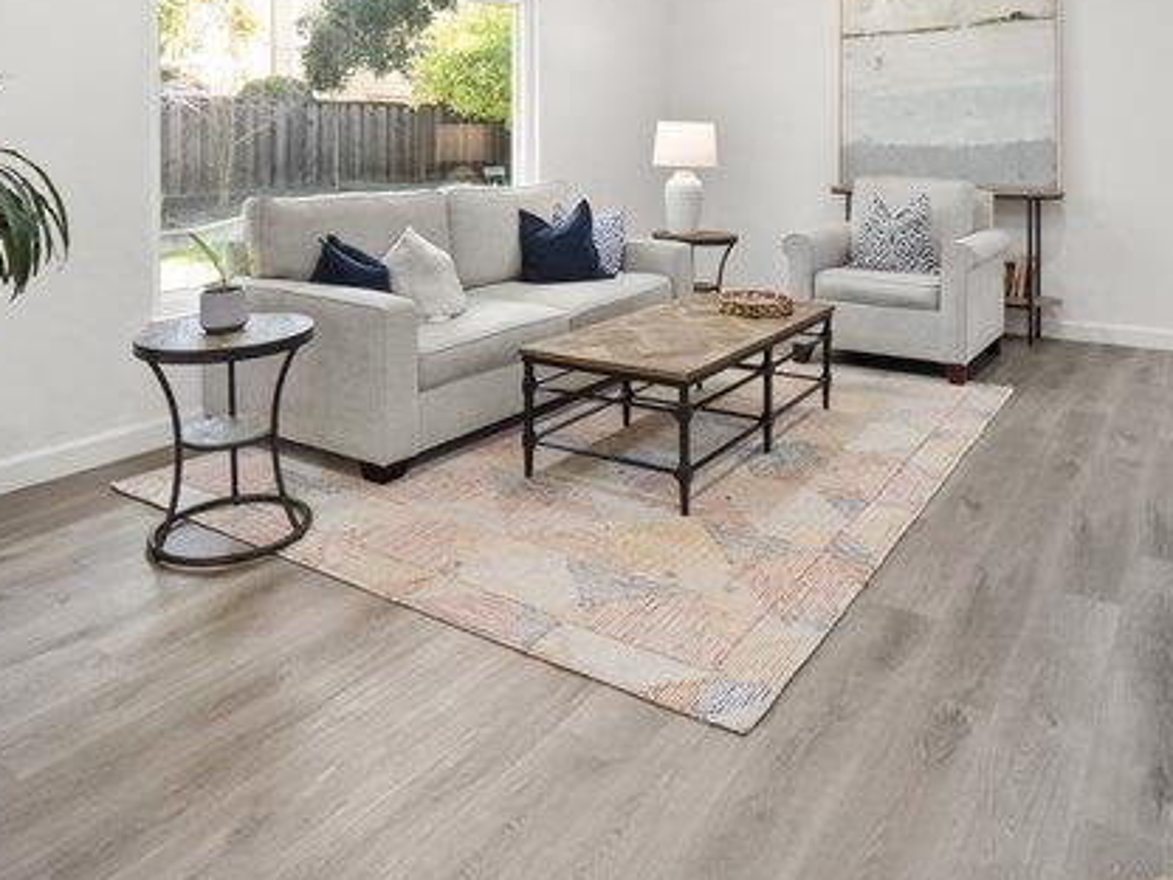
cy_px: 240
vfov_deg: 52.9
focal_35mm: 25
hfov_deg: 69.4
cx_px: 606
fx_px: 847
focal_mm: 8
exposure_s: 1/6
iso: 400
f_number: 8
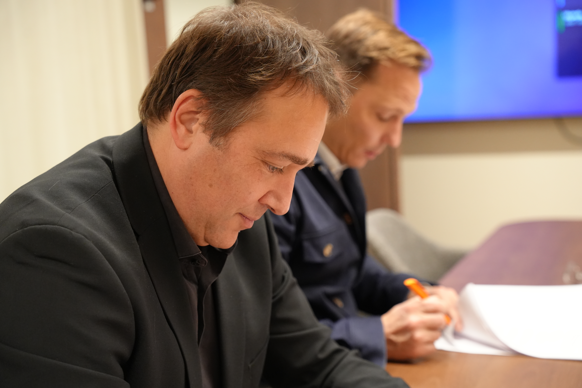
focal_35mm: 63
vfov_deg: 21.6
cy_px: 194
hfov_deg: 31.9
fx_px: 1017
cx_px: 291
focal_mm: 62.9
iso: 4000
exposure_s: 1/160
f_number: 4
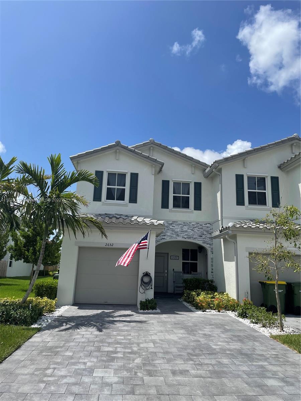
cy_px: 200
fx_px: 301
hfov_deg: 53.1
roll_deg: -2.0
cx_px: 150
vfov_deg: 67.3
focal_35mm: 26
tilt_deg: +15.0
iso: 32
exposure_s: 1/4831
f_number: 1.6
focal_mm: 4.2
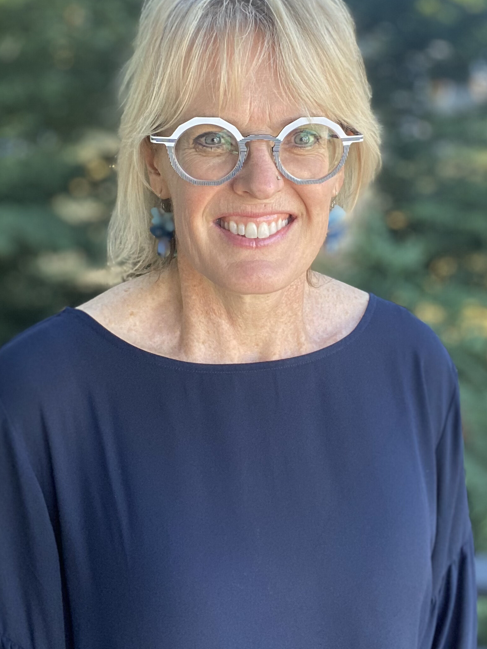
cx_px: 257
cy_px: 196
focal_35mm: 45
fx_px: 844
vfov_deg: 41.3
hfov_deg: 32.2
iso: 100
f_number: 2.2
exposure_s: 1/109
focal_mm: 2.71
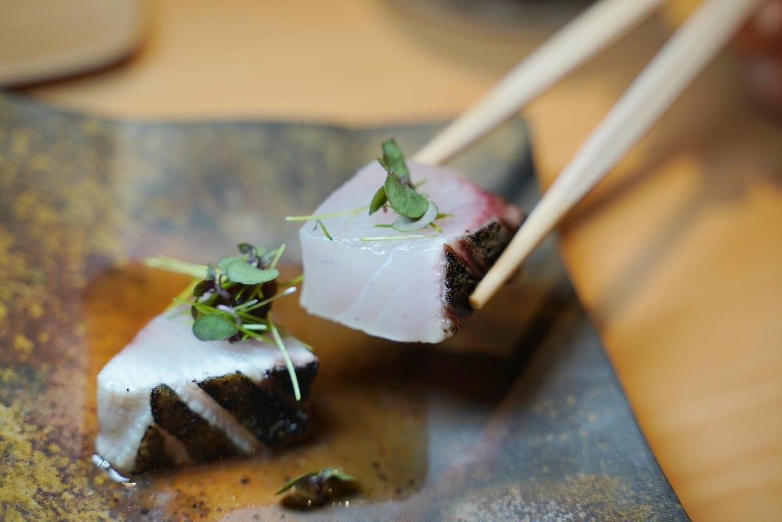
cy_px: 261
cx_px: 391
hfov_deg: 27.0
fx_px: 1629
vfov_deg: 18.2
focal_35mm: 75
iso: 200
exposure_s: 1/80
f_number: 4
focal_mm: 75
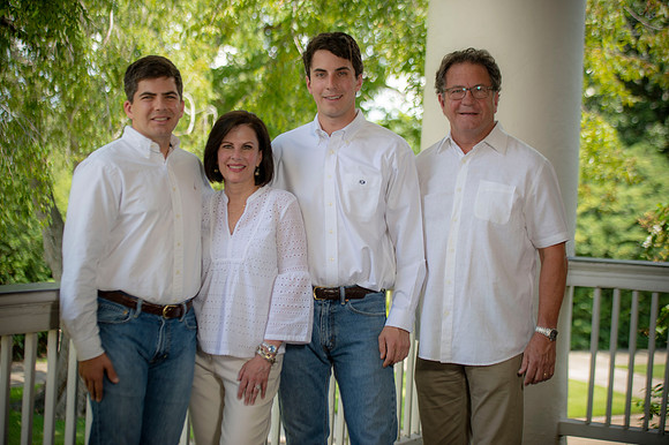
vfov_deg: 19.4
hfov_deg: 28.9
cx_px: 334
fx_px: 1300
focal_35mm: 70
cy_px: 222
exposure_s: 1/250
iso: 100
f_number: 2.8
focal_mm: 70
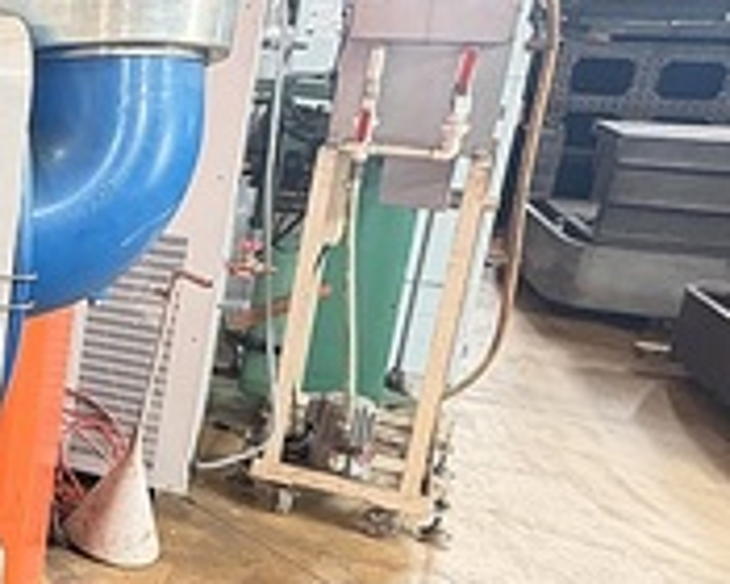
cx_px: -338
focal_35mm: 50
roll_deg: +0.0
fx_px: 1080
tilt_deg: -16.0
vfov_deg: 30.2
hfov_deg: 27.3
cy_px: 267
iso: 800
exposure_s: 1/60
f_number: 2.2
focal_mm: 2.22
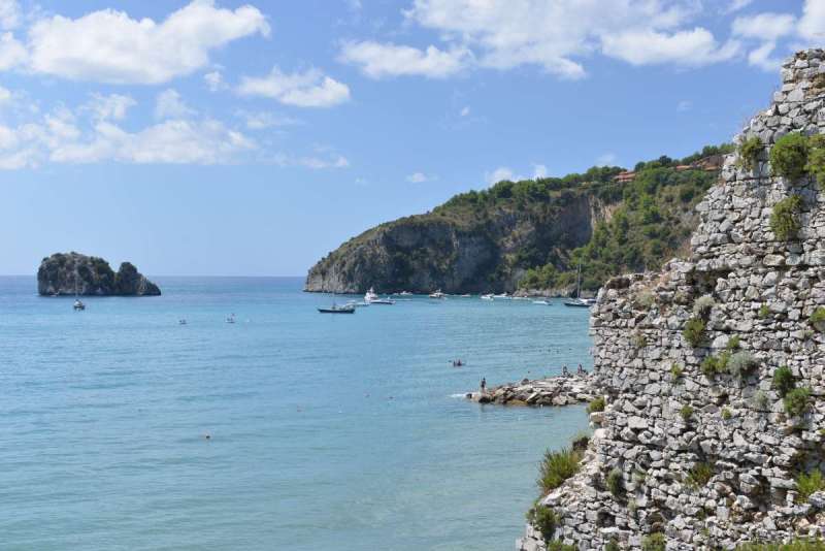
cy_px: 276
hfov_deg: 41.1
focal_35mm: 48
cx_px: 412
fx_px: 1100
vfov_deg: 28.1
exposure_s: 1/160
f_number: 6.3
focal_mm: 48
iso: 125
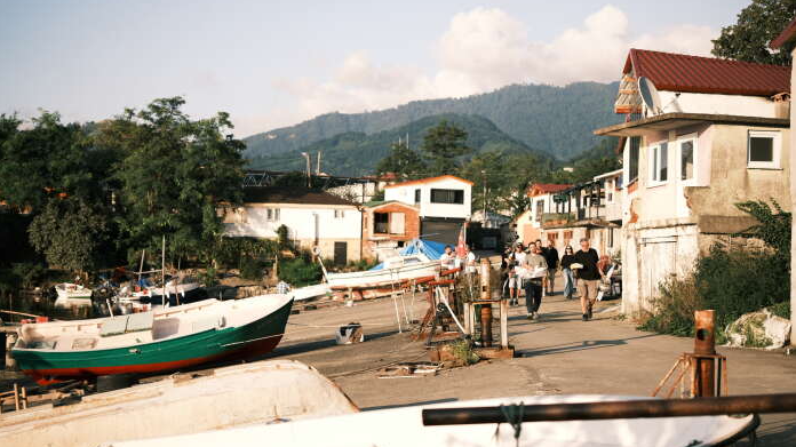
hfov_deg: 37.2
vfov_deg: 21.4
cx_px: 398
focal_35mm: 56
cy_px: 216
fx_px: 1182
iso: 160
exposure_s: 1/3200
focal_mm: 35
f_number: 1.7
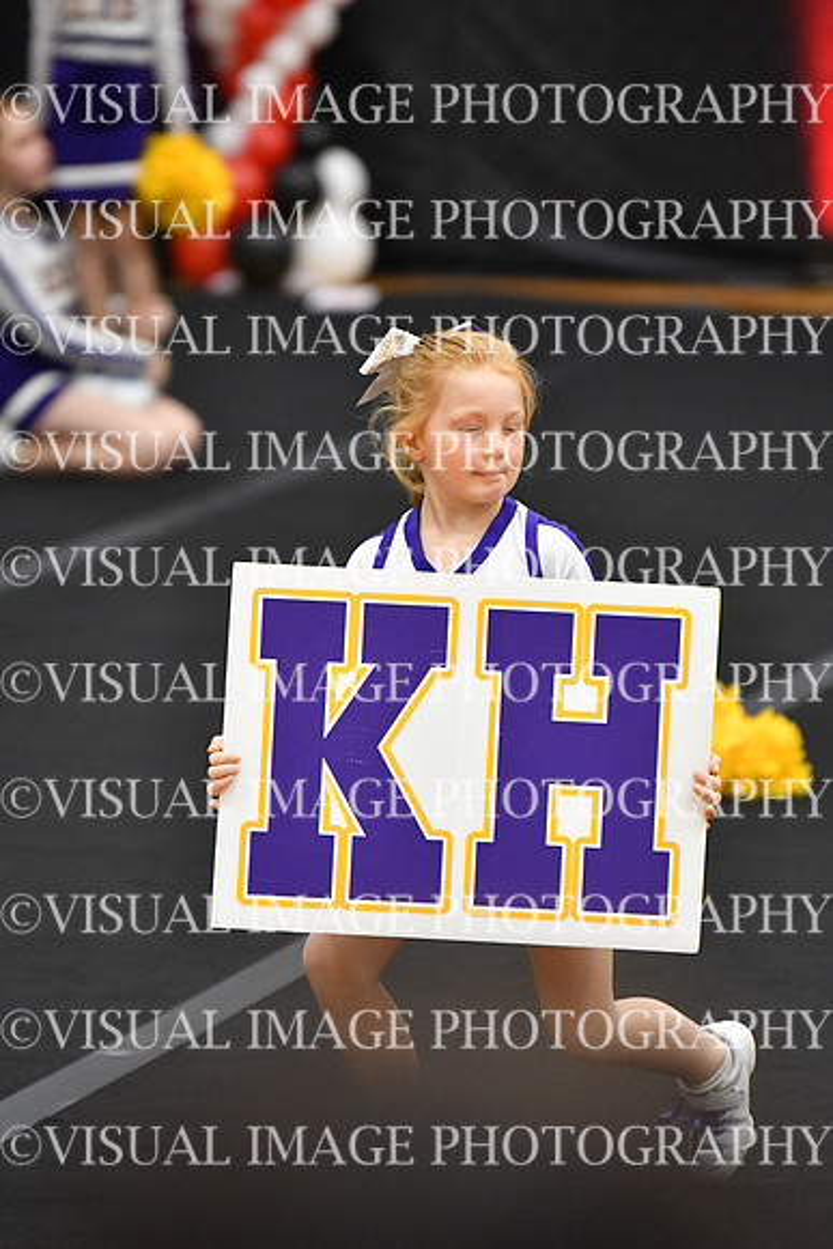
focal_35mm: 300
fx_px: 10405
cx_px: 416
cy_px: 624
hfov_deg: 4.6
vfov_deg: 6.9
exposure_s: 1/800
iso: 5000
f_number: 2.8
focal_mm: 200
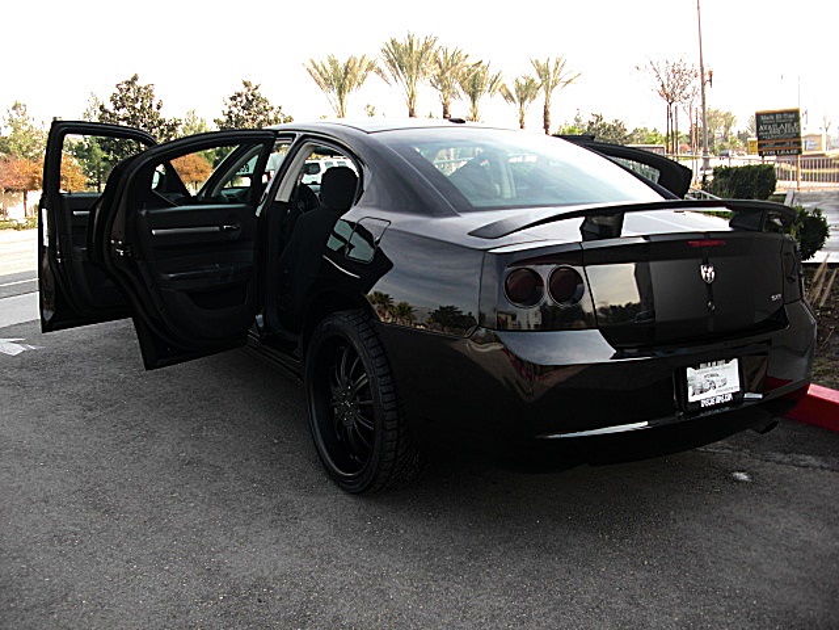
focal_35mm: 36
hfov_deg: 51.4
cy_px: 315
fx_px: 873
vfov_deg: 39.7
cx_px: 420
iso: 50
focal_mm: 6.3
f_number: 2.8
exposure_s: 1/200
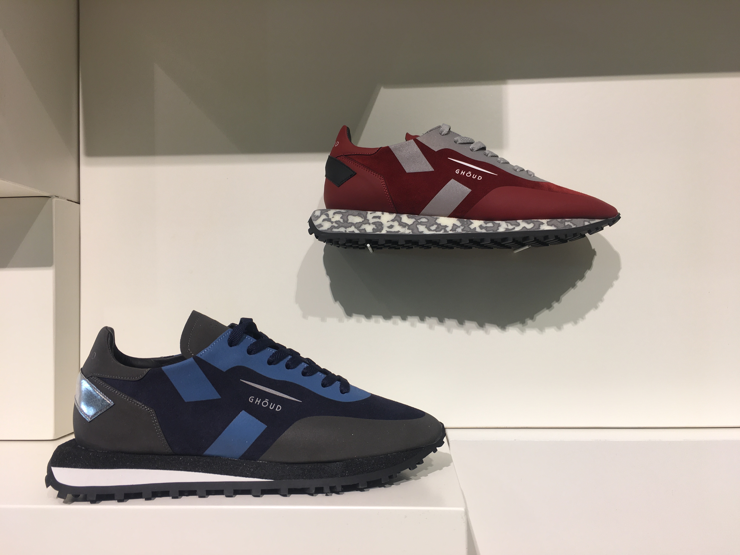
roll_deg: +0.8
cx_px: 370
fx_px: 620
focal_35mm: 29
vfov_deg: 48.2
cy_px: 278
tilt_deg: +1.7
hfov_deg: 61.7
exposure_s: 1/50
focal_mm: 4.15
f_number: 2.2
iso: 25
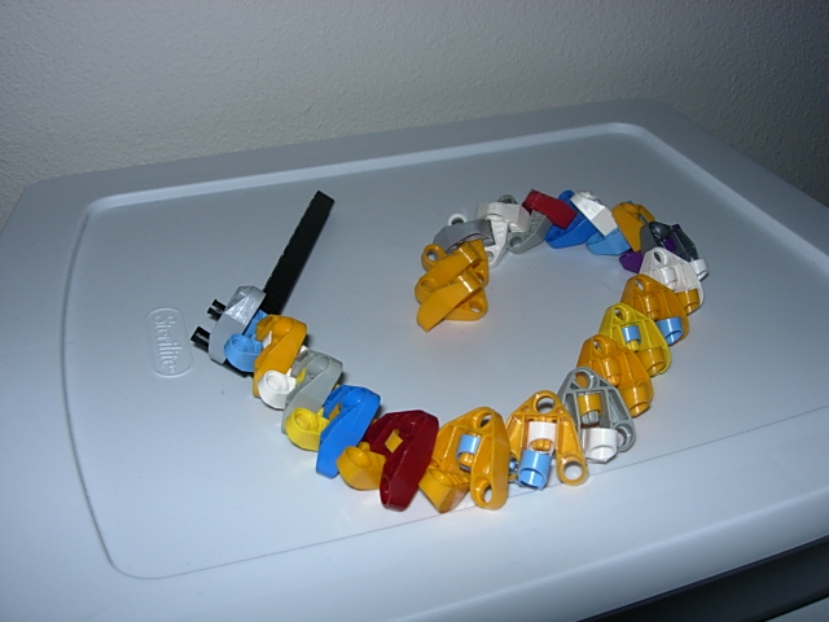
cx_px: 414
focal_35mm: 38
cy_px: 311
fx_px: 910
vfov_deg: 37.7
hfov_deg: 49.0
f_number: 4.8
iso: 79
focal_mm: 7.8
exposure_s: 1/64
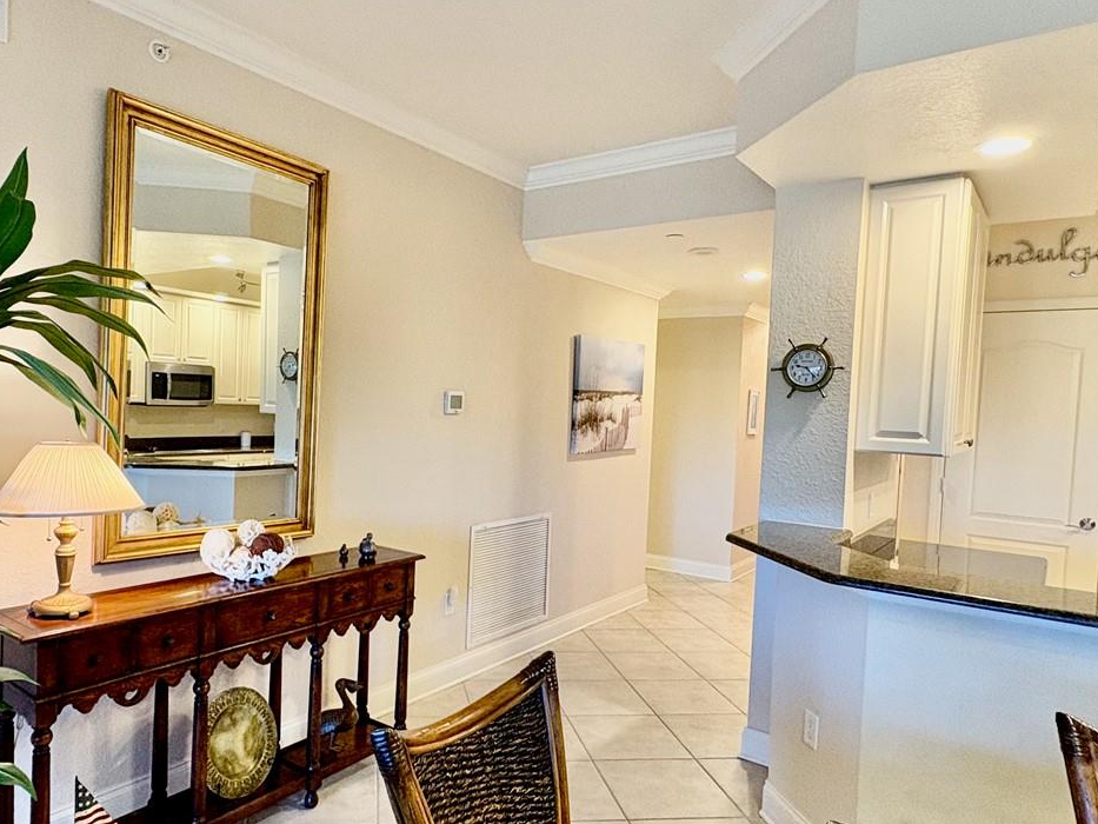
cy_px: 432
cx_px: 455
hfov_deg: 71.1
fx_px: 761
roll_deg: -1.6
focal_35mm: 24
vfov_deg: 56.8
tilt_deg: -3.1
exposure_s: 1/60
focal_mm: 2.22
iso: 200
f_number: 2.2
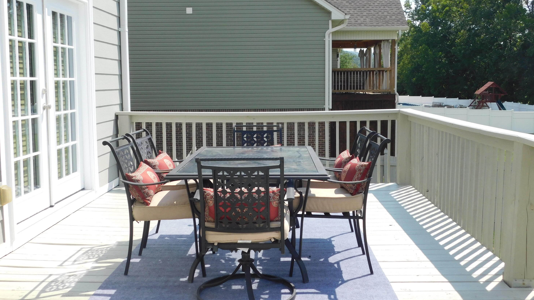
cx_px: 271
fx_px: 566
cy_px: 122
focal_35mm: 40
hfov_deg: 50.5
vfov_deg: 29.6
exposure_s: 1/800
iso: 125
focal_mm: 6.3
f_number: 3.5
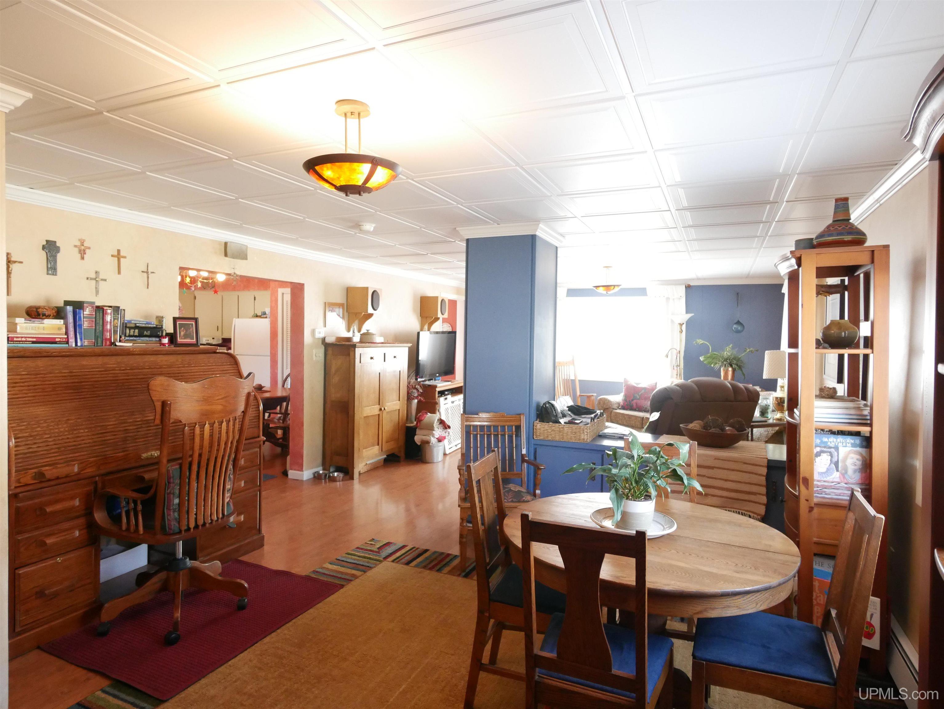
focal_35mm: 20
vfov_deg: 66.0
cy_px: 354
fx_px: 546
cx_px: 472
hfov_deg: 81.7
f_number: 4
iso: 2500
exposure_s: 1/60
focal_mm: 10
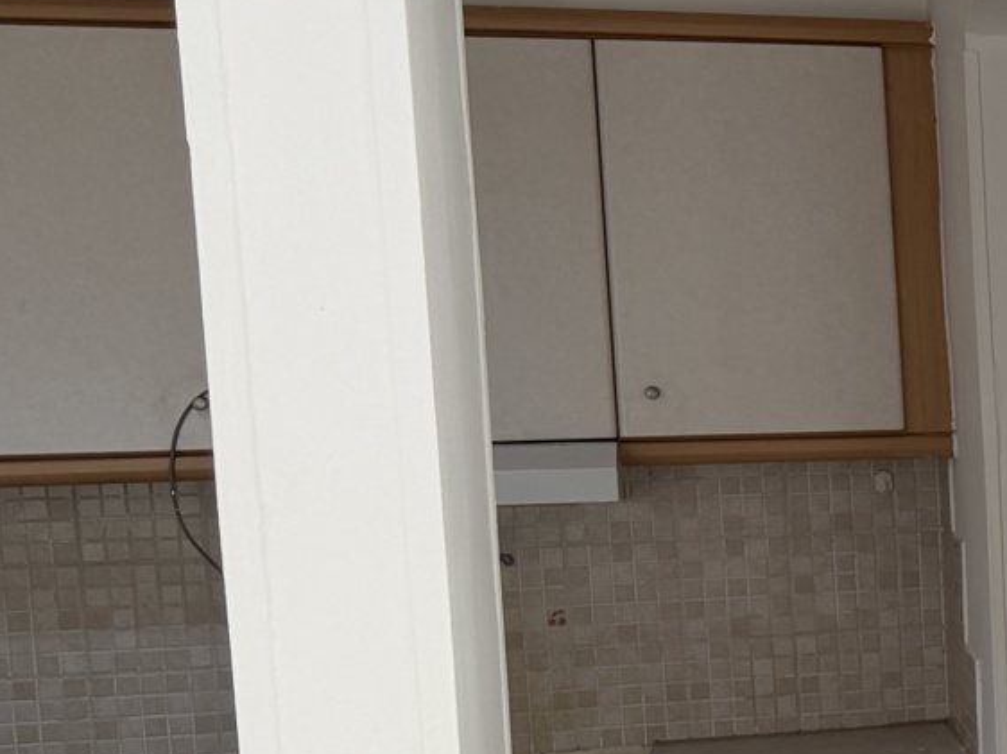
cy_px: 578
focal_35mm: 82
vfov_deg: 17.9
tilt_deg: -6.0
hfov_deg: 19.6
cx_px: 1645
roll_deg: +1.3
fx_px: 2384
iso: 80
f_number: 1.78
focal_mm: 6.76
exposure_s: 1/121
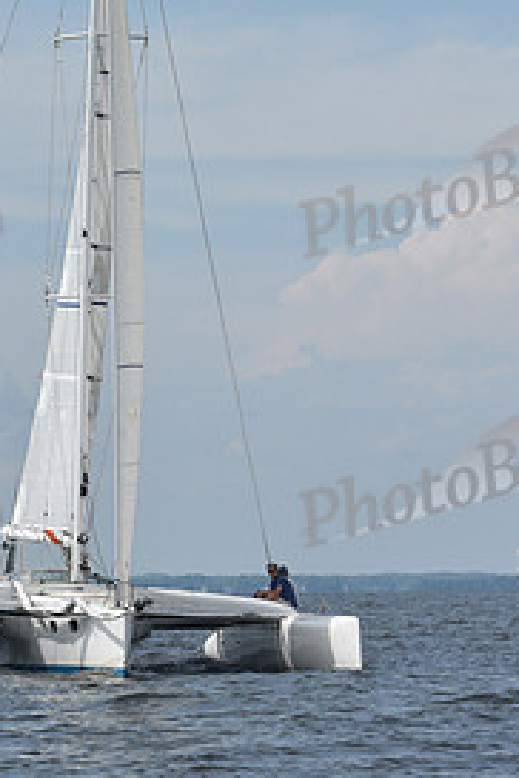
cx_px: 153
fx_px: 4692
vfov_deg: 9.4
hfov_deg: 6.3
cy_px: 77
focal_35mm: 217
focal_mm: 102
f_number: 10
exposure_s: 1/1250
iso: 320
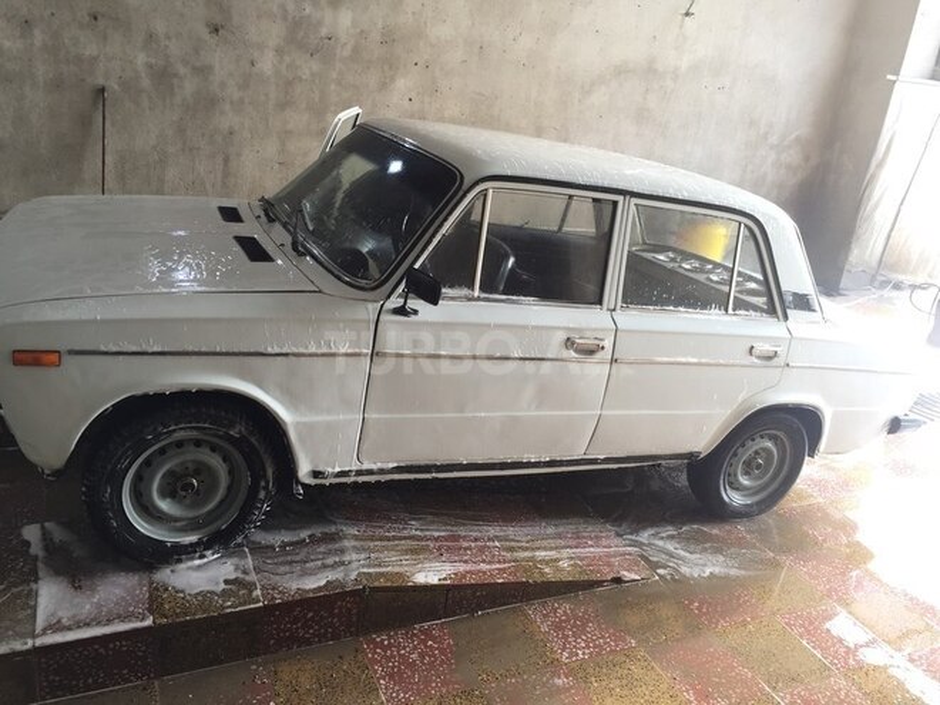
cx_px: 470
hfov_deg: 61.7
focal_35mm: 29
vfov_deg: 48.2
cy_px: 352
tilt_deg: -20.6
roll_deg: -6.8
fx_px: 787
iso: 32
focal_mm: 4.15
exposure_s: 1/50
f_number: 2.2
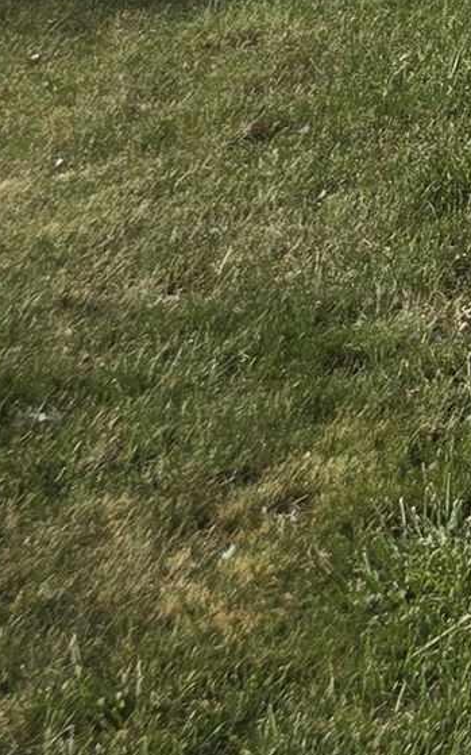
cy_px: -619
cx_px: 1974
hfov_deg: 7.0
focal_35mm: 134
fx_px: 2754
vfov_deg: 13.8
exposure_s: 1/1058
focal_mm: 6.3
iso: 12
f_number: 1.7
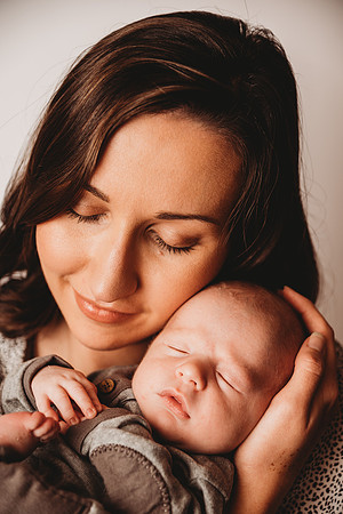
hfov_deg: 20.6
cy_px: 257
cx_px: 172
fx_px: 943
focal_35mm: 66
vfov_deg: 30.5
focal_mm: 66
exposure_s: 1/160
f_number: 4
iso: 100
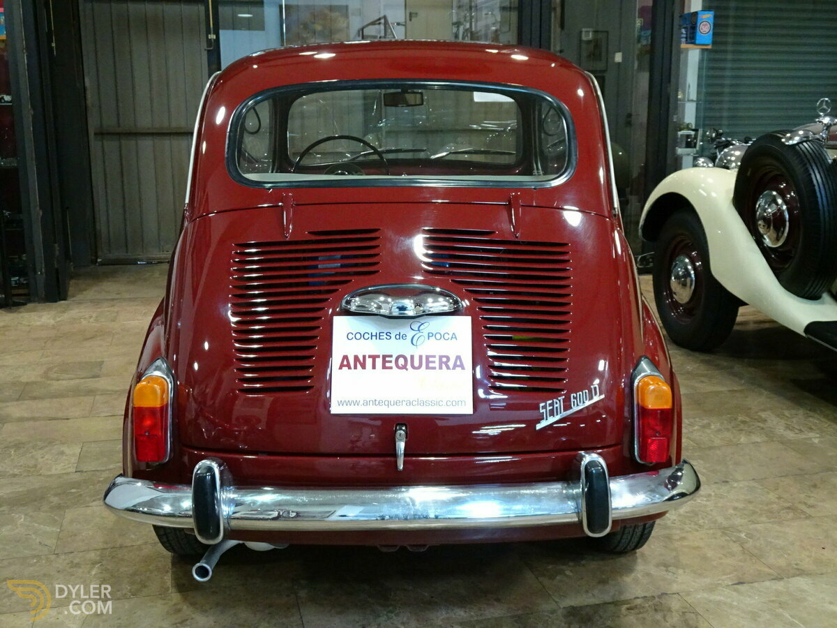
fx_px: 895
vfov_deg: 38.7
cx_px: 418
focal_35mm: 37
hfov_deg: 50.1
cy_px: 314
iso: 800
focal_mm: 6.37
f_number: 4
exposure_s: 1/15
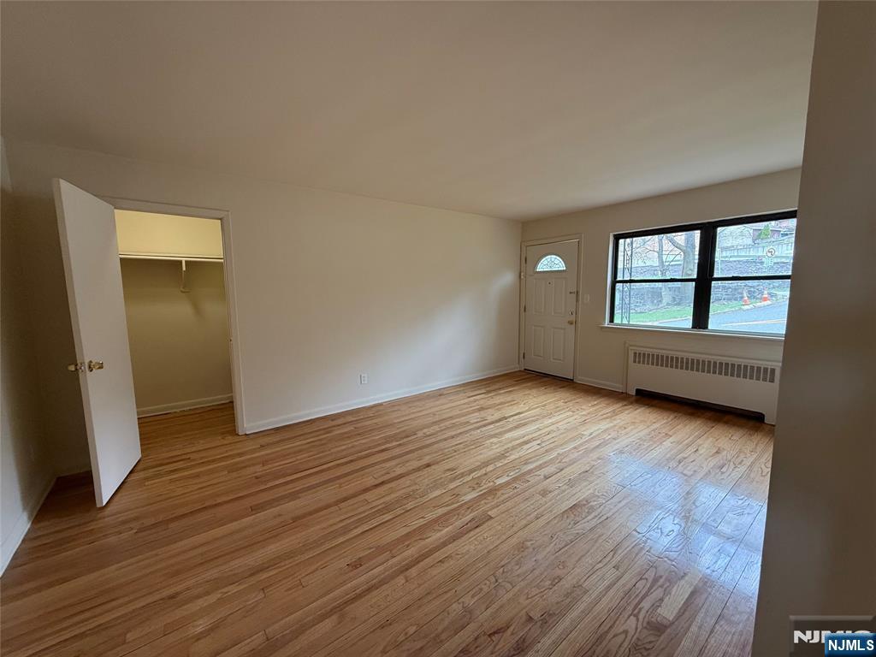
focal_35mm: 14
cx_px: 438
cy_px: 328
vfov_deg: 85.7
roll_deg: +0.6
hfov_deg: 102.1
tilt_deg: -5.5
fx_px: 354
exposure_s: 1/120
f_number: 2.2
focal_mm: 2.22
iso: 125
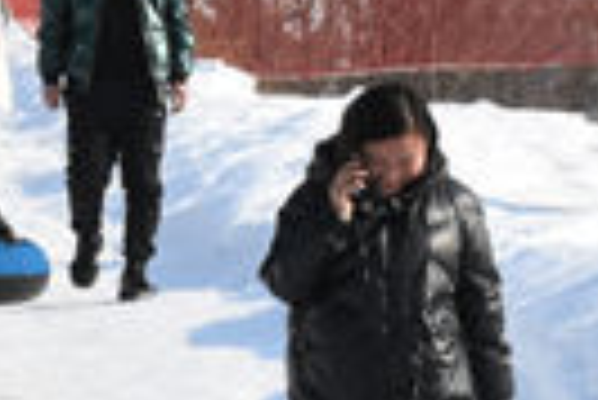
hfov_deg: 4.1
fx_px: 8364
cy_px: 542
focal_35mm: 503
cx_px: -22
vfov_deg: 2.7
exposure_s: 1/1250
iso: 1600
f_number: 18
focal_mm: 52
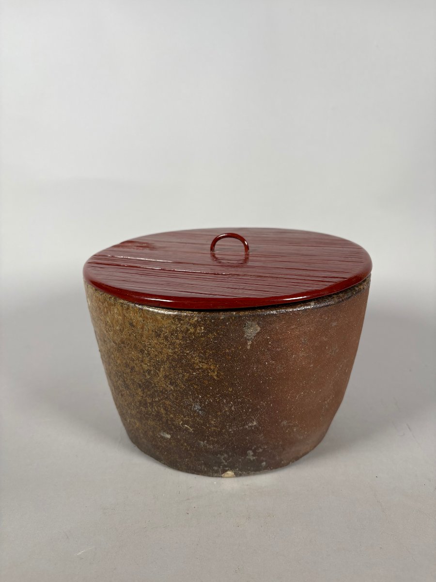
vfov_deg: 67.3
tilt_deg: -17.7
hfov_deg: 53.1
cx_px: 218
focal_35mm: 26
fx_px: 437
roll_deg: -0.4
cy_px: 291
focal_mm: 5.96
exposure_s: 1/190
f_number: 1.6
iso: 40
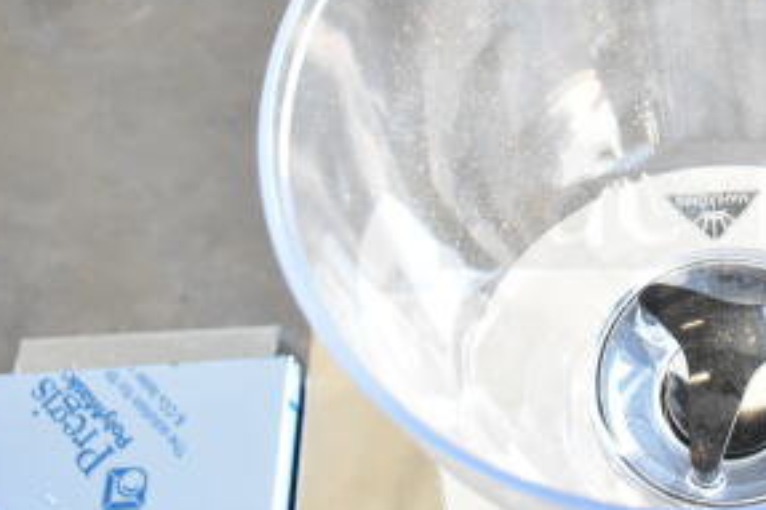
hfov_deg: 28.5
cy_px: 57
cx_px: 737
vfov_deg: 19.9
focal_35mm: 67
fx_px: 1426
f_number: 5.6
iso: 1600
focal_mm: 21
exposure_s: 1/125
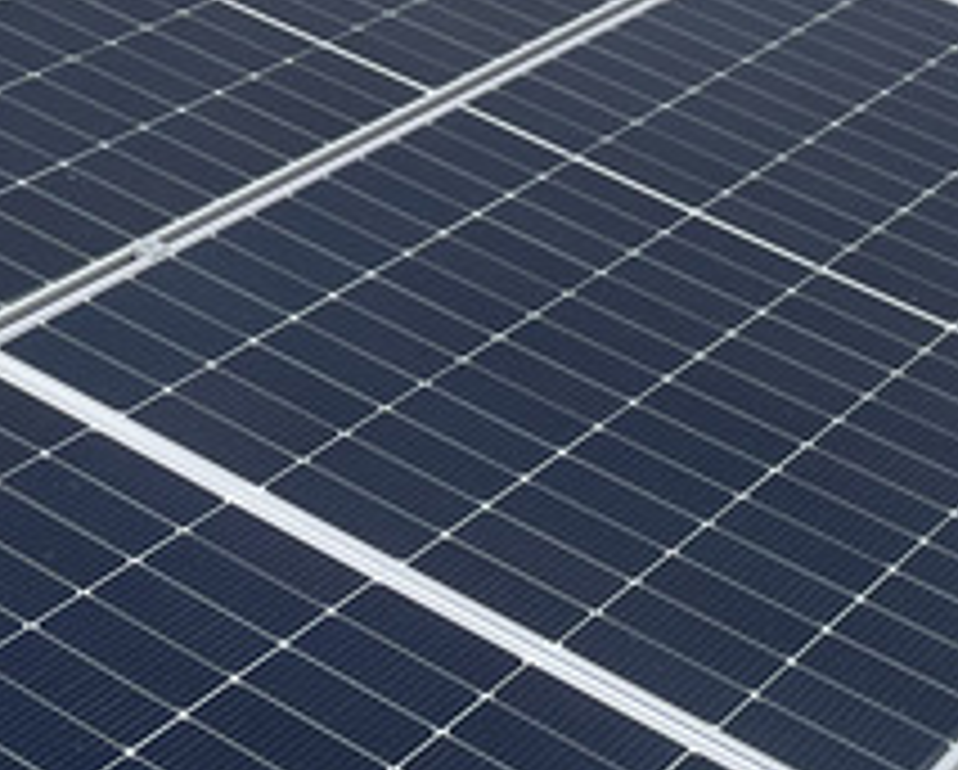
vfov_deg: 12.6
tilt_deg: -9.8
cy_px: -153
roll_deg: +1.4
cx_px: 22
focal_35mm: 120
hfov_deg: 15.7
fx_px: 3407
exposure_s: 1/518
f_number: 1.6
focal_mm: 4.2
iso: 32
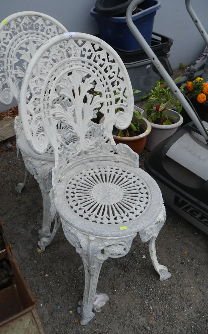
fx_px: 272
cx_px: 84
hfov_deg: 41.6
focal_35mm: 30
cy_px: 166
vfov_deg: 62.9
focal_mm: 14
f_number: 5
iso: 200
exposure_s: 1/250
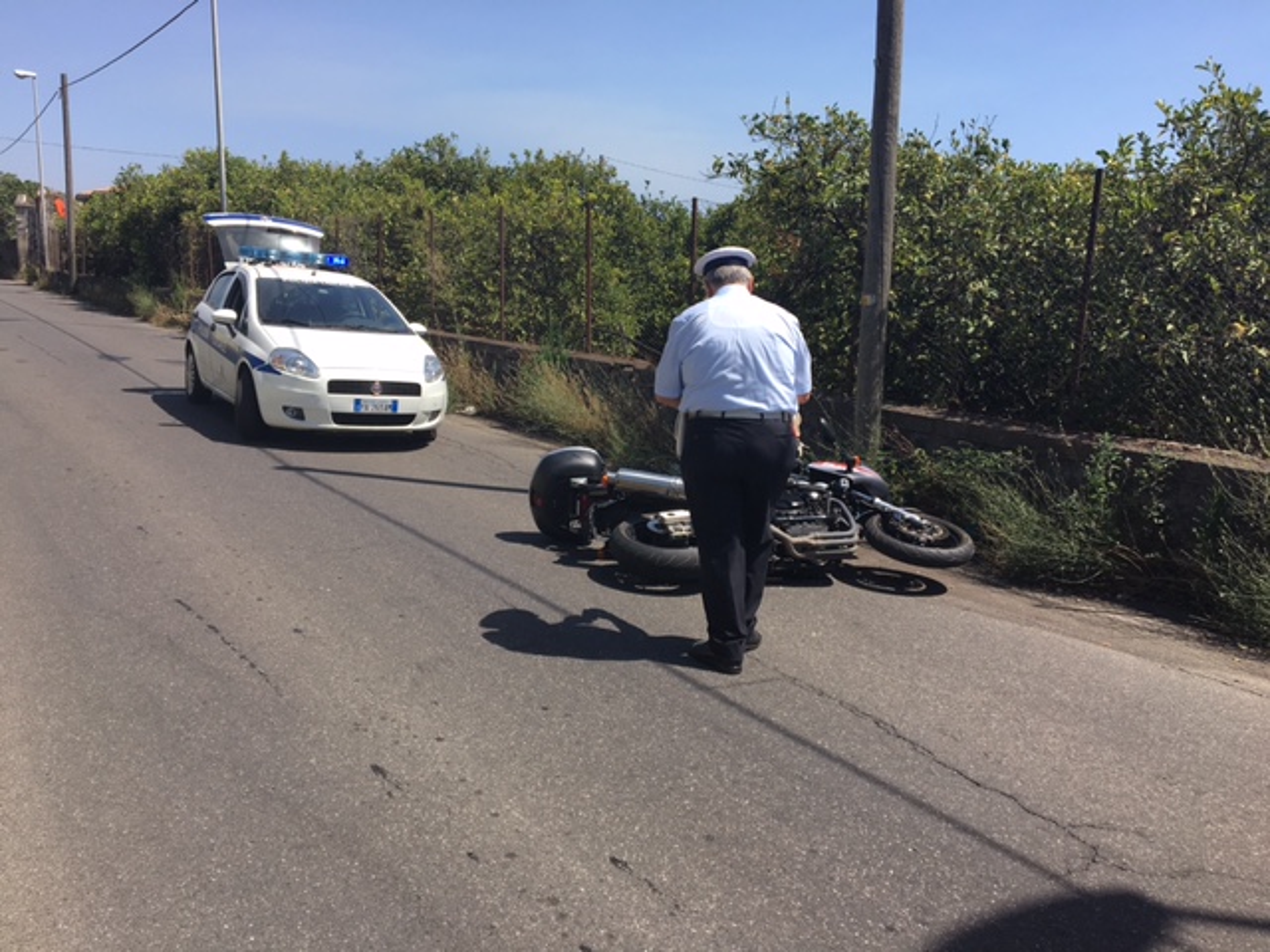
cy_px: 476
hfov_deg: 61.7
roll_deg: -2.1
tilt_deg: -10.3
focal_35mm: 29
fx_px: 1064
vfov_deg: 48.2
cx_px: 635
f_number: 2.2
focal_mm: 4.15
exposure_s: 1/1399
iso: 25
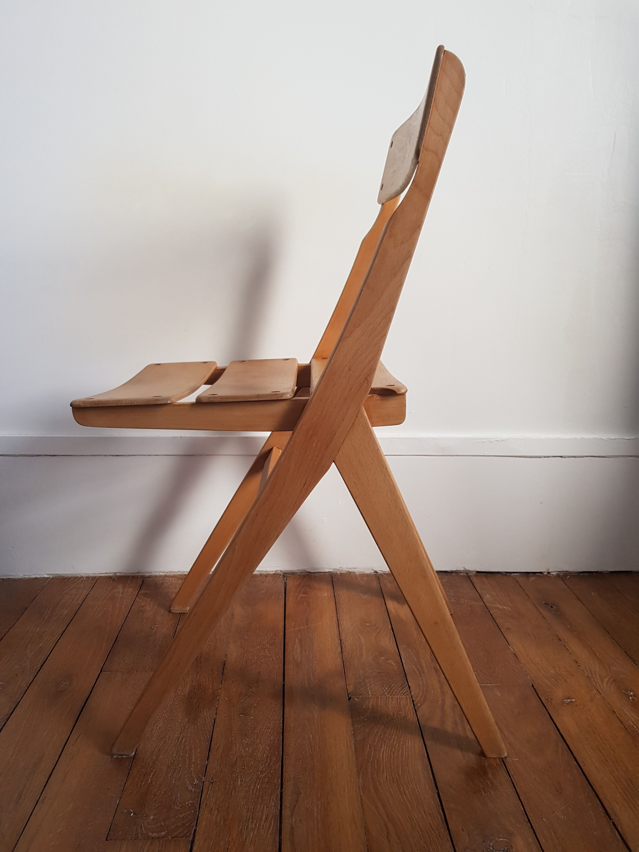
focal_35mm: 26
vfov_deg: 67.3
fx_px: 640
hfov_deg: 53.1
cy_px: 426
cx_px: 320
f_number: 1.7
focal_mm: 4.2
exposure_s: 1/60
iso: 100
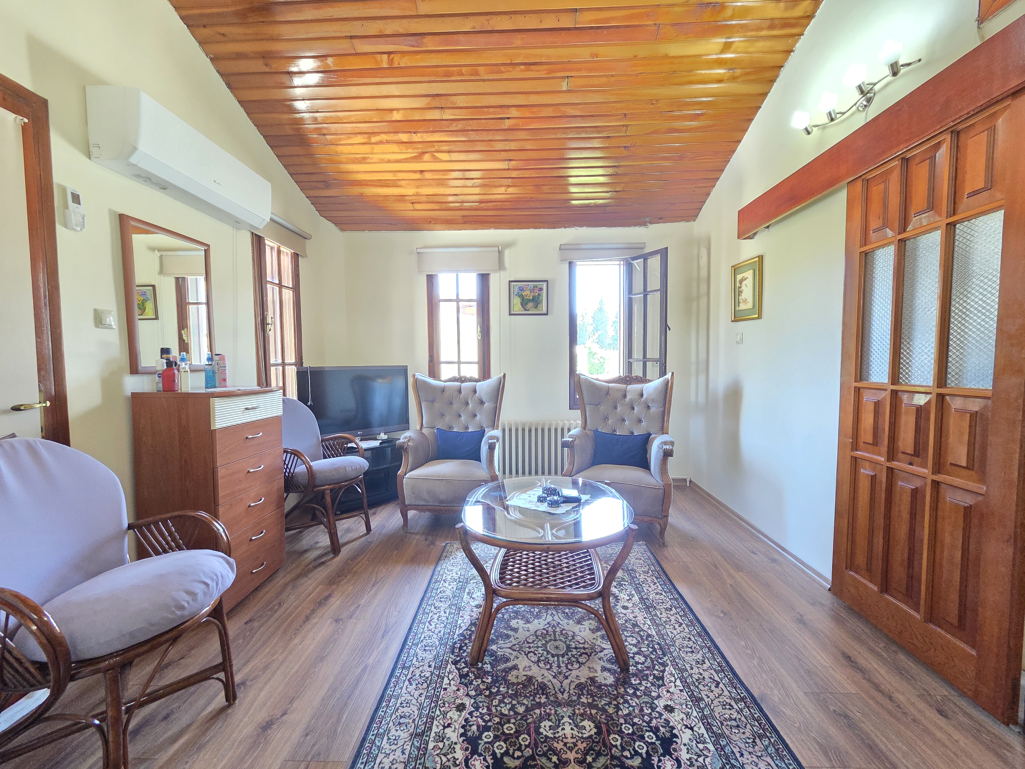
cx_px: 512
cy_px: 384
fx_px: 385
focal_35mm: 13
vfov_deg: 89.9
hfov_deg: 106.2
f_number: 2.2
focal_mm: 2.2
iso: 500
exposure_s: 1/50
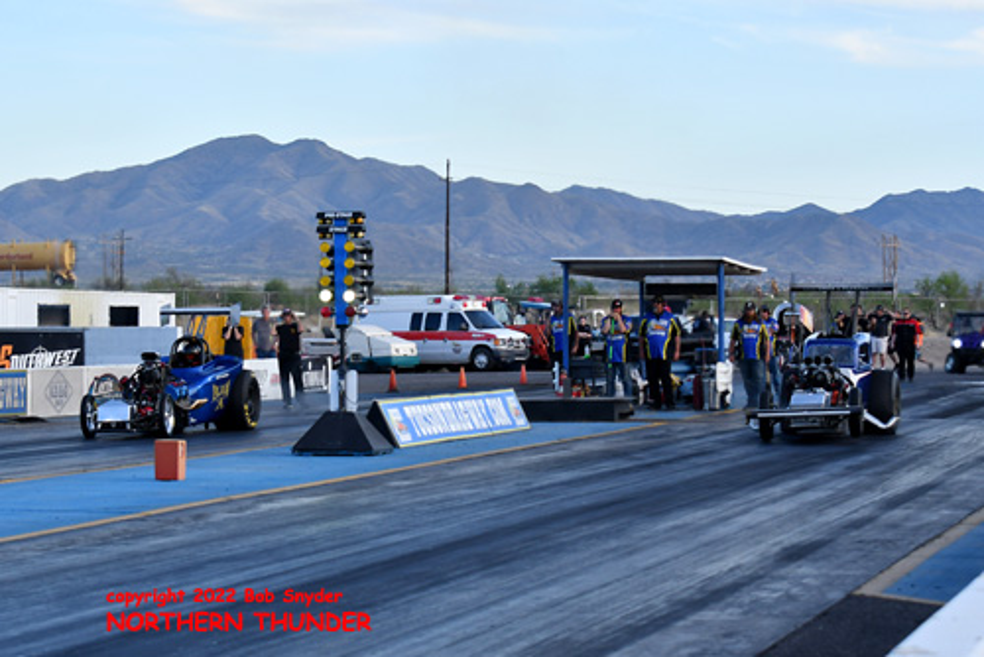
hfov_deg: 19.4
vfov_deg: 13.1
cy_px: 328
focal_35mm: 105
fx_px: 2872
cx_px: 492
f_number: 5.6
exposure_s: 1/800
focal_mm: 70
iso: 500
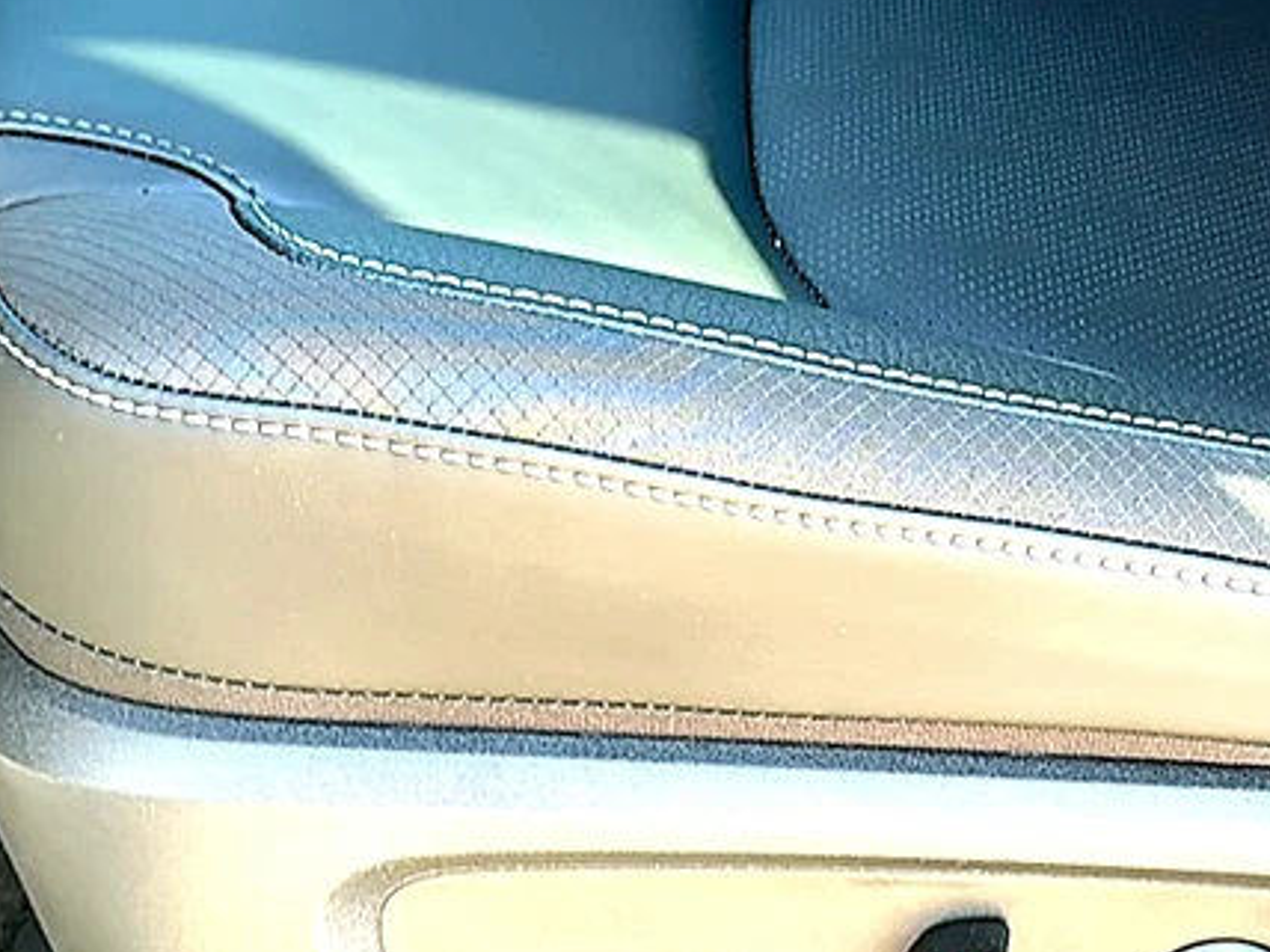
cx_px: 840
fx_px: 2642
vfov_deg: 20.3
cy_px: 731
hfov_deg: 26.9
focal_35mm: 72
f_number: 1.78
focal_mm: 6.86
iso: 50
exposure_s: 1/70
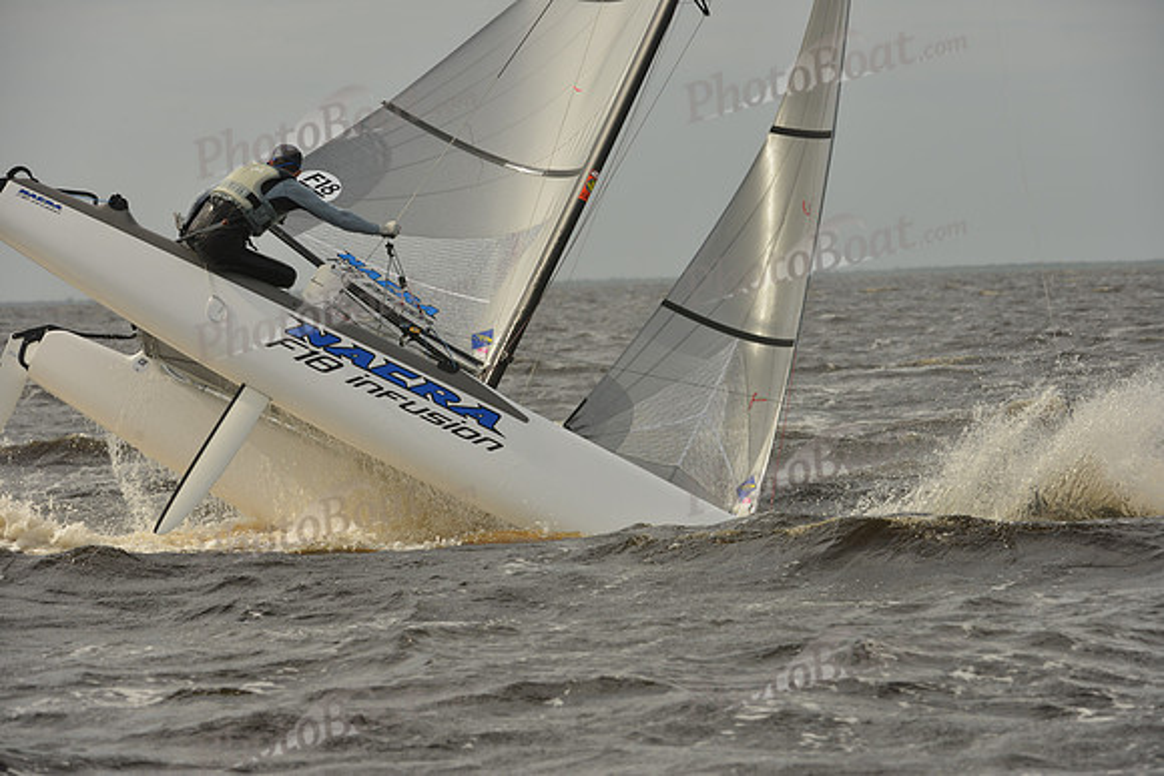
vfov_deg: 6.9
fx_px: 6468
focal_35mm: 200
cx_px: 582
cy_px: 388
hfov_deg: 10.3
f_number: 7.1
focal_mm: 200
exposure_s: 1/1000
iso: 250
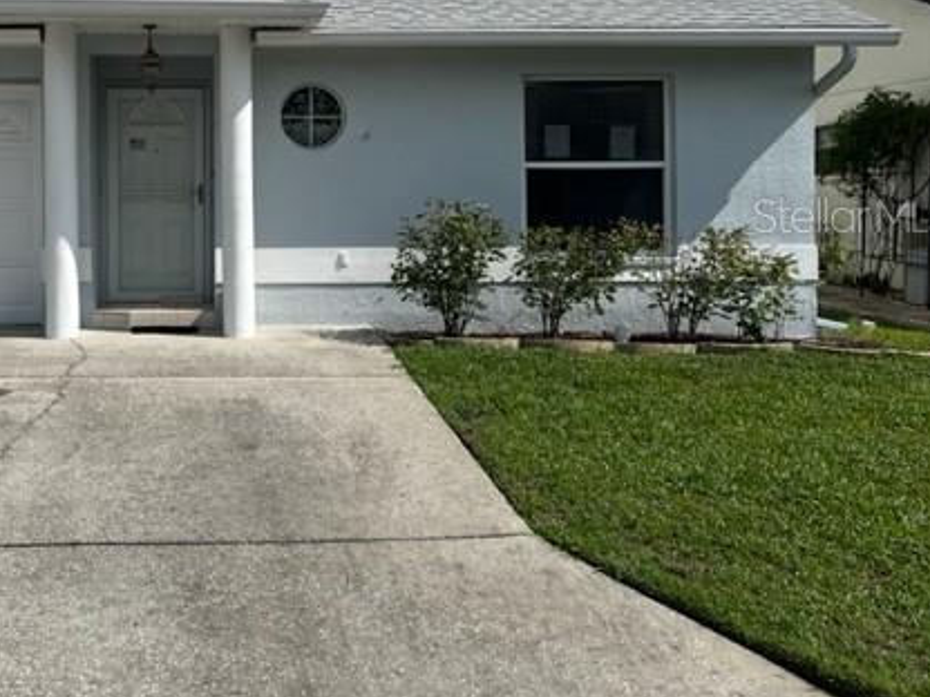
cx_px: 248
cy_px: 214
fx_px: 1075
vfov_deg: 35.5
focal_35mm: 40
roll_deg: -0.1
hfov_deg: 45.4
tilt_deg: +1.5
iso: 50
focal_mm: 5.1
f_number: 1.6
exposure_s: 1/6494
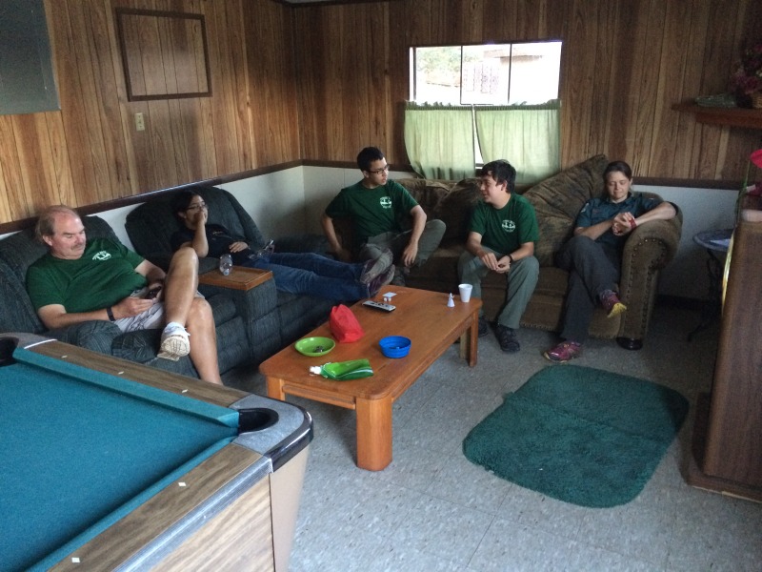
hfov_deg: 61.7
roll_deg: +1.3
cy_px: 286
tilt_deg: -19.9
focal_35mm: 29
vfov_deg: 48.2
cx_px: 381
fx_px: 638
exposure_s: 1/15
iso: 320
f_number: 2.2
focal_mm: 4.15
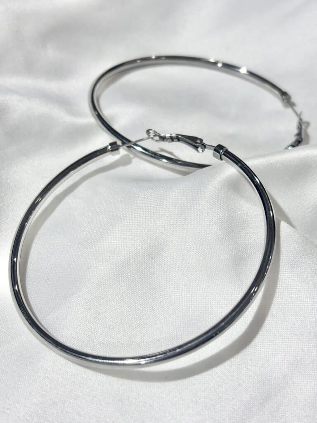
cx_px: 158
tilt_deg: -43.4
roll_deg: +5.5
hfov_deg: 28.0
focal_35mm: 52
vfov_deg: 36.8
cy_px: 212
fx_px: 635
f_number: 1.6
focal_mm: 5.96
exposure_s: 1/384
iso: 32
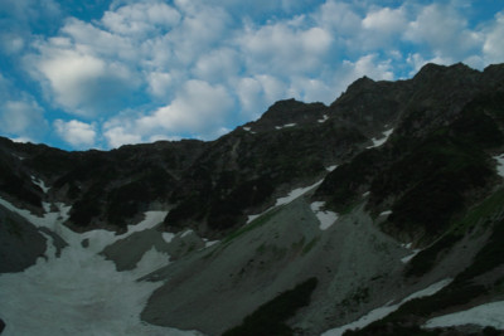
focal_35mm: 41
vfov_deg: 32.7
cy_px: 168
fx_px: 574
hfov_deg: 47.4
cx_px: 252
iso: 100
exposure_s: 1/40
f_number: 11
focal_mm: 24.2
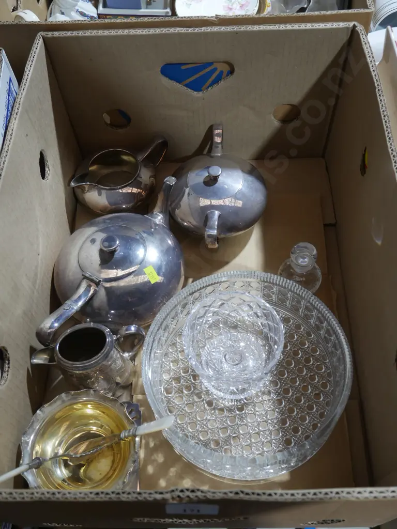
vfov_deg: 54.0
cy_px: 264
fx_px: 520
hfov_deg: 41.8
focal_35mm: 34
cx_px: 198
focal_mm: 17
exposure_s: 1/60
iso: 500
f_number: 4
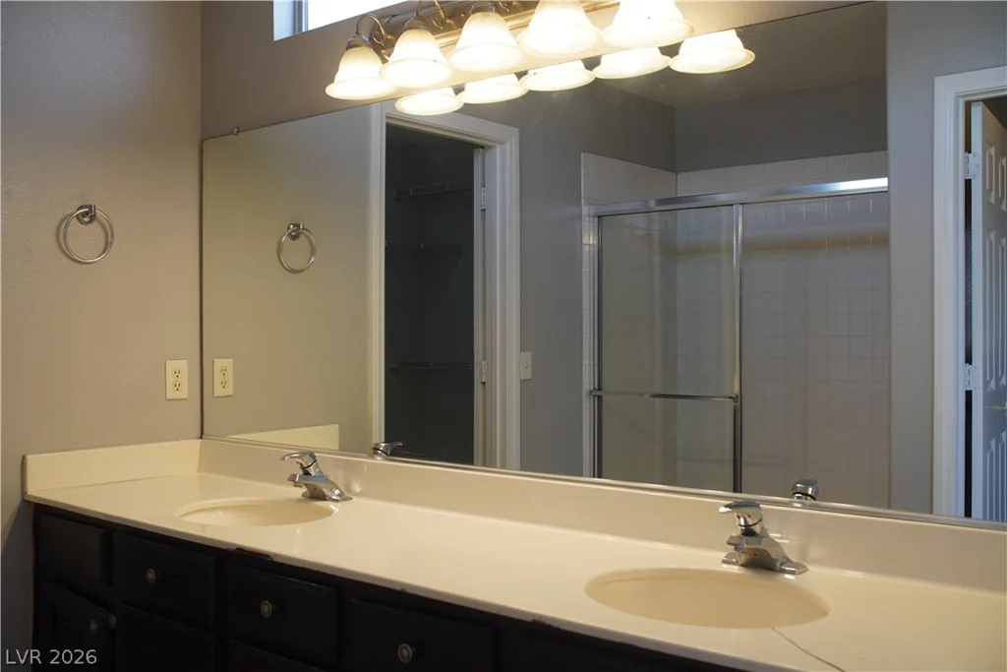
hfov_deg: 55.1
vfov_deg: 38.4
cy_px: 336
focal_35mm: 34
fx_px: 965
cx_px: 504
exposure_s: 1/160
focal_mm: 23
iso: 500
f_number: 4
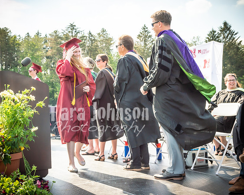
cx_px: 122
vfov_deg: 28.0
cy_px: 98
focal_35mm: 54
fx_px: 391
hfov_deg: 34.7
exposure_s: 1/500
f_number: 7.1
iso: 200
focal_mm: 32
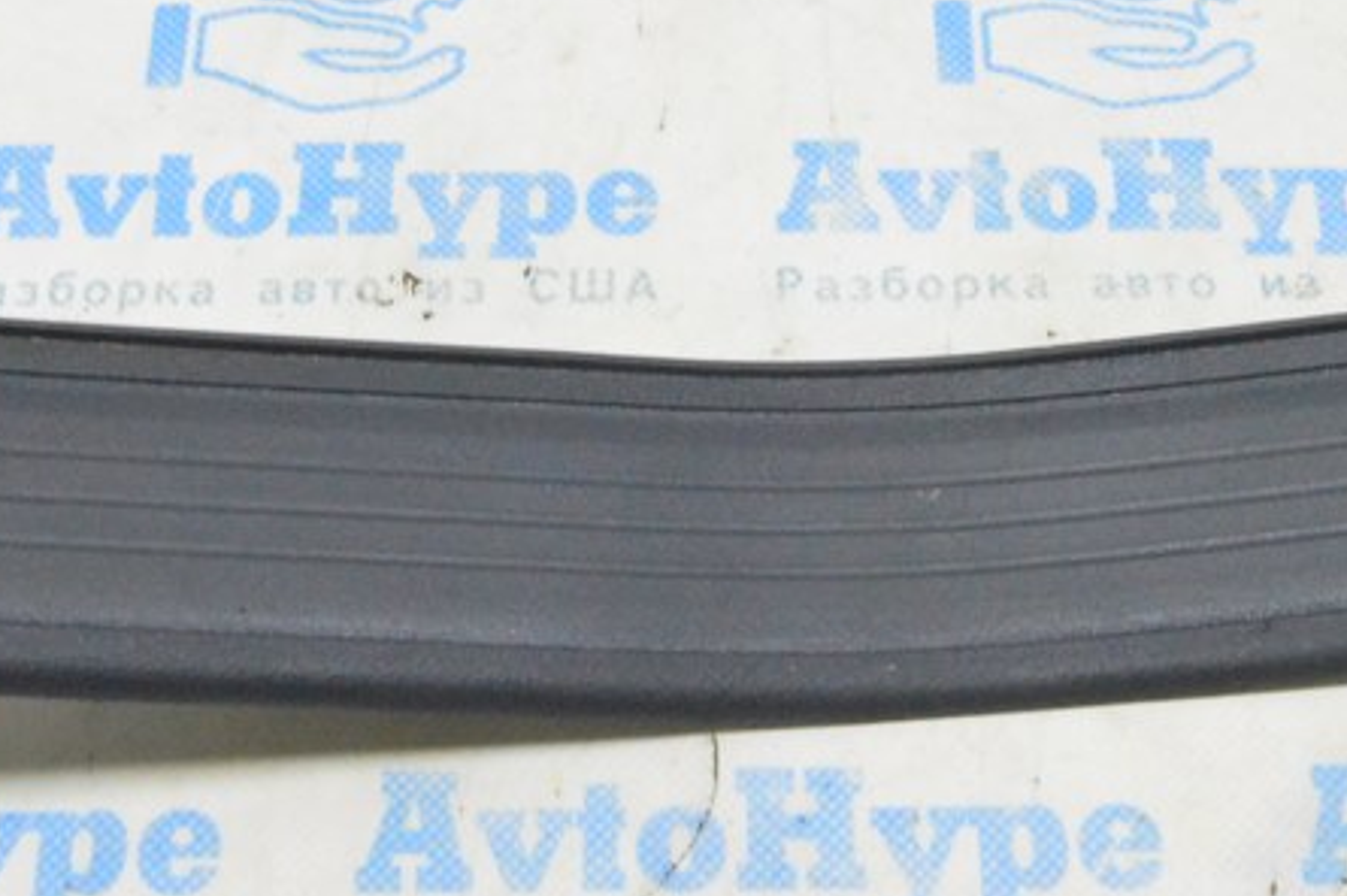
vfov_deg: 17.8
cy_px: 256
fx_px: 2841
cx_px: 684
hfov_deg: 26.7
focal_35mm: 76
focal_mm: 22
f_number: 20
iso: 6400
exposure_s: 1/15
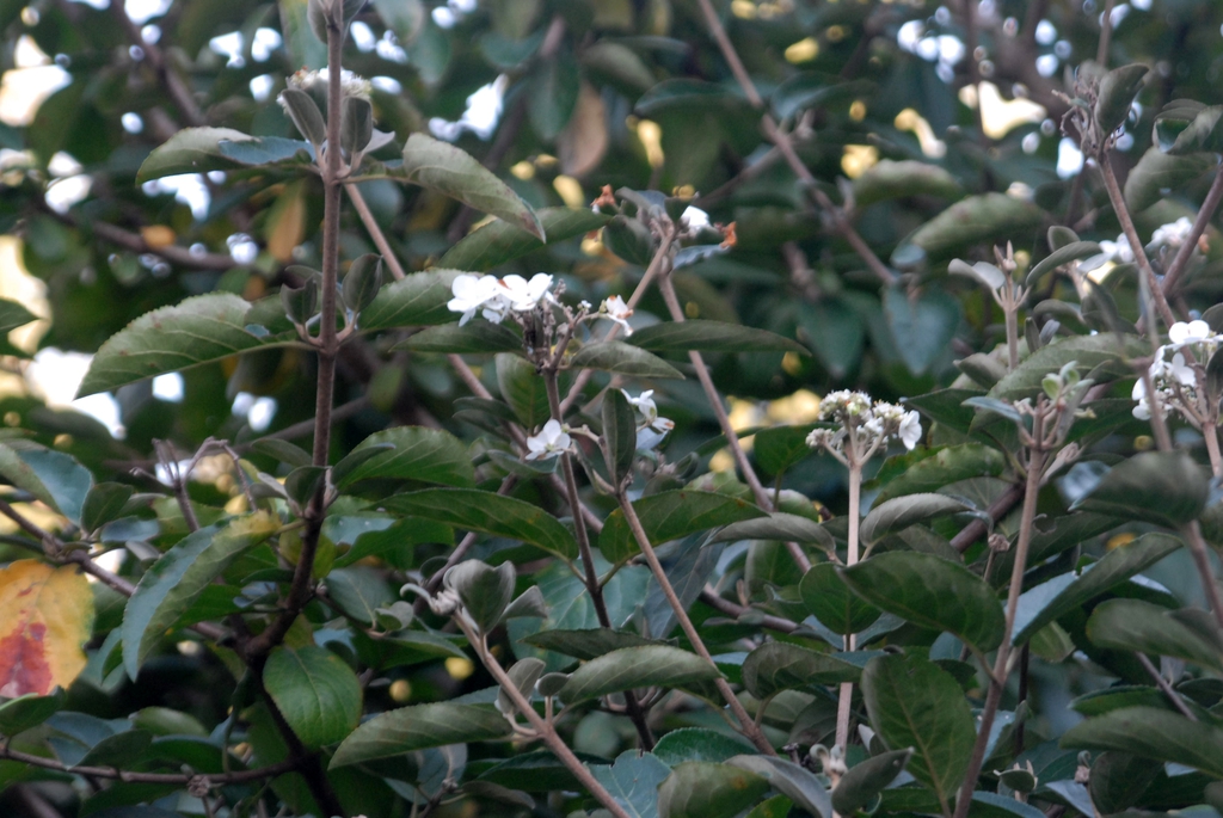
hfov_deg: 12.4
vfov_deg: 8.3
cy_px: 409
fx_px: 5611
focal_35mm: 165
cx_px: 612
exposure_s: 1/60
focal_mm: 110
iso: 400
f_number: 5.6
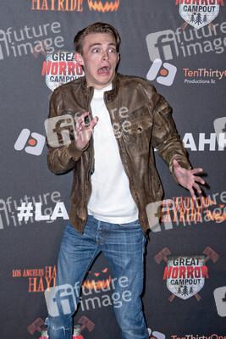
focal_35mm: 50
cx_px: 113
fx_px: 470
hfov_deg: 27.0
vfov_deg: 39.6
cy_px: 170
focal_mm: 50
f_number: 4.5
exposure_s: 1/400
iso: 250
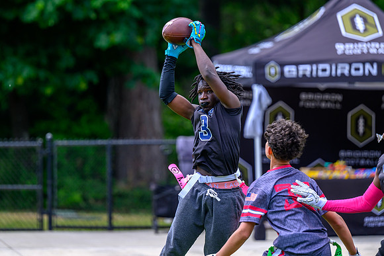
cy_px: 95
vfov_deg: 6.0
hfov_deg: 9.0
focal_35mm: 228
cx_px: 178
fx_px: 2434
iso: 200
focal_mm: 175
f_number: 3.2
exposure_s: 1/800
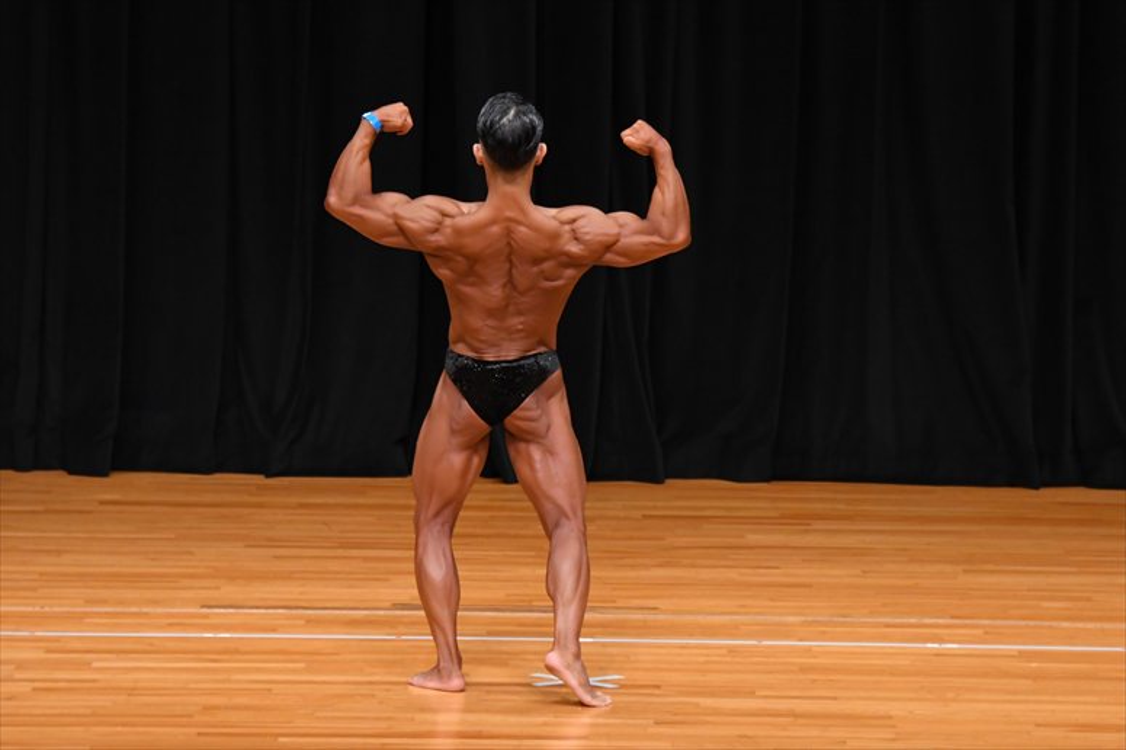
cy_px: 375
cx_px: 563
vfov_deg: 5.1
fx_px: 8441
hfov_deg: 7.6
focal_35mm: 270
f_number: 5.6
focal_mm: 180
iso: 3200
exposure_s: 1/400
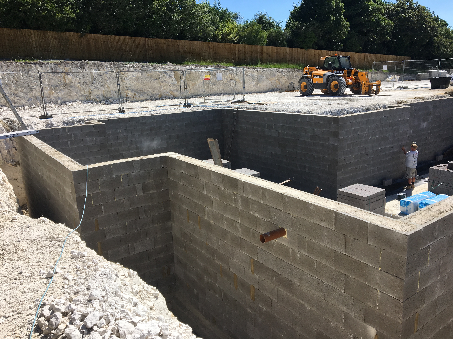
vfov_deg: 48.2
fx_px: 380
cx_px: 226
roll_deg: +2.5
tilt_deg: -13.3
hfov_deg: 61.7
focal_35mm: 29
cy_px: 170
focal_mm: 4.15
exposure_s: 1/2079
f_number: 2.2
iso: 25
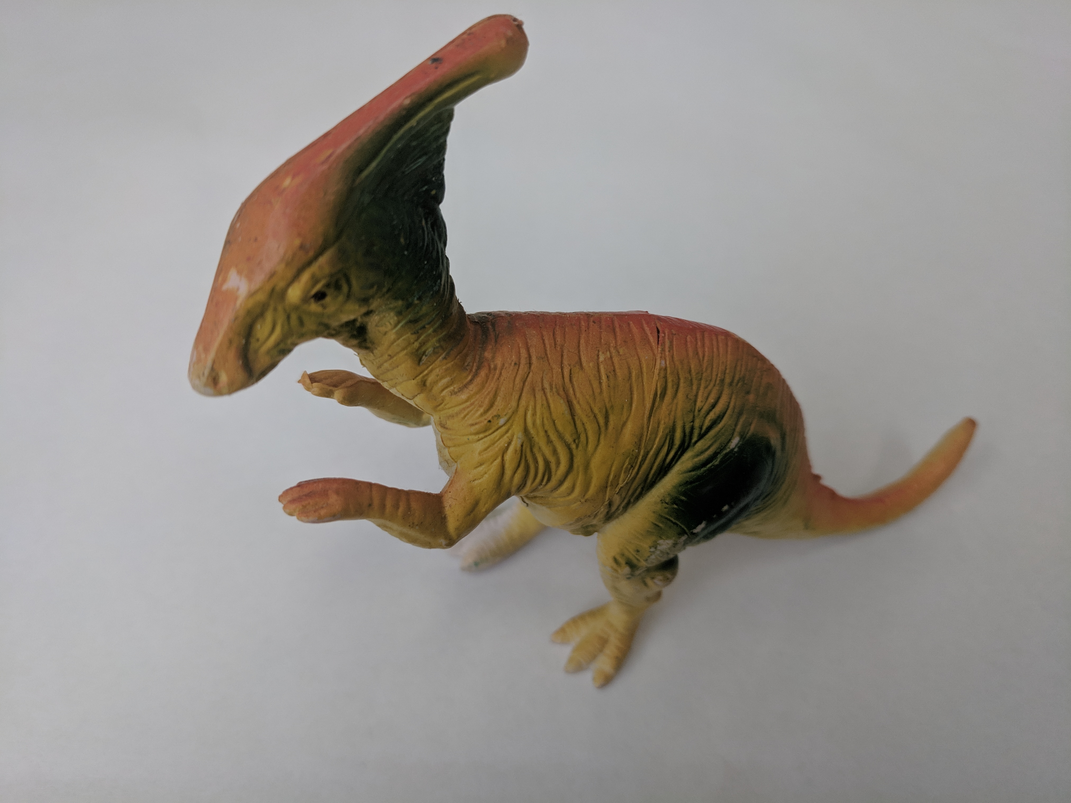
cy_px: 402
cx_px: 536
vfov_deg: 53.1
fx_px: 804
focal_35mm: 26
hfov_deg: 67.3
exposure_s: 1/120
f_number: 2
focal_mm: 4.67
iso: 143
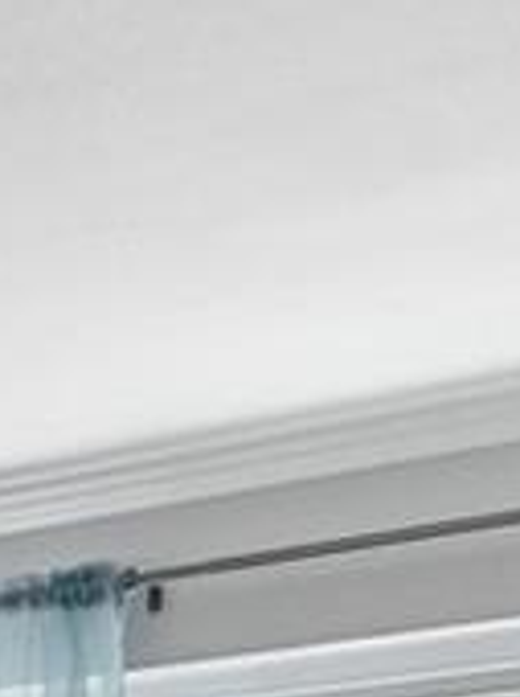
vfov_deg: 14.1
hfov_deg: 6.1
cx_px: -2182
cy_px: 1189
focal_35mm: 127
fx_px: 2550
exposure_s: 1/13
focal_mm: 14
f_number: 10
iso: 400
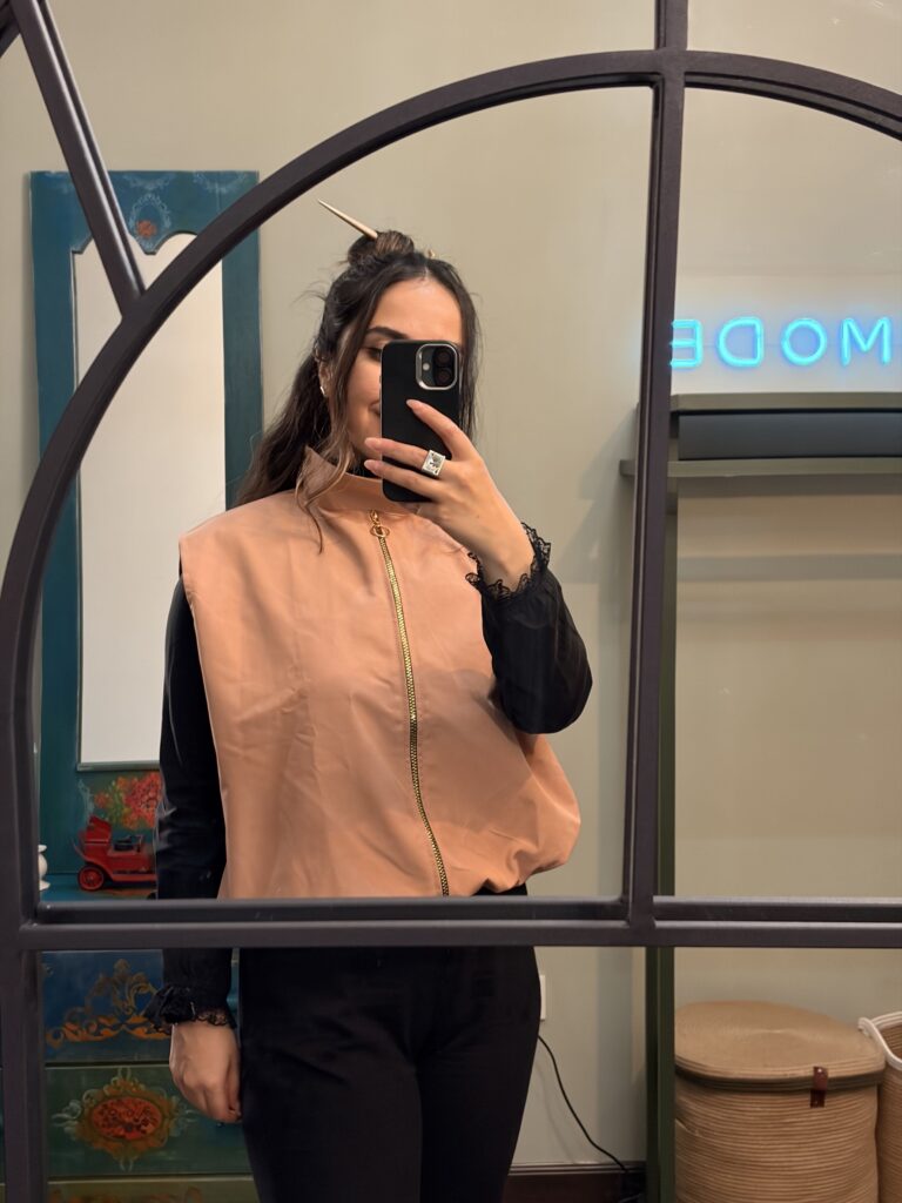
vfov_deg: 36.8
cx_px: 451
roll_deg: +0.6
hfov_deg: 28.0
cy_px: 602
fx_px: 1807
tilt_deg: -7.9
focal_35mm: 52
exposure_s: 1/33
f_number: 1.6
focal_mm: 5.96
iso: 160
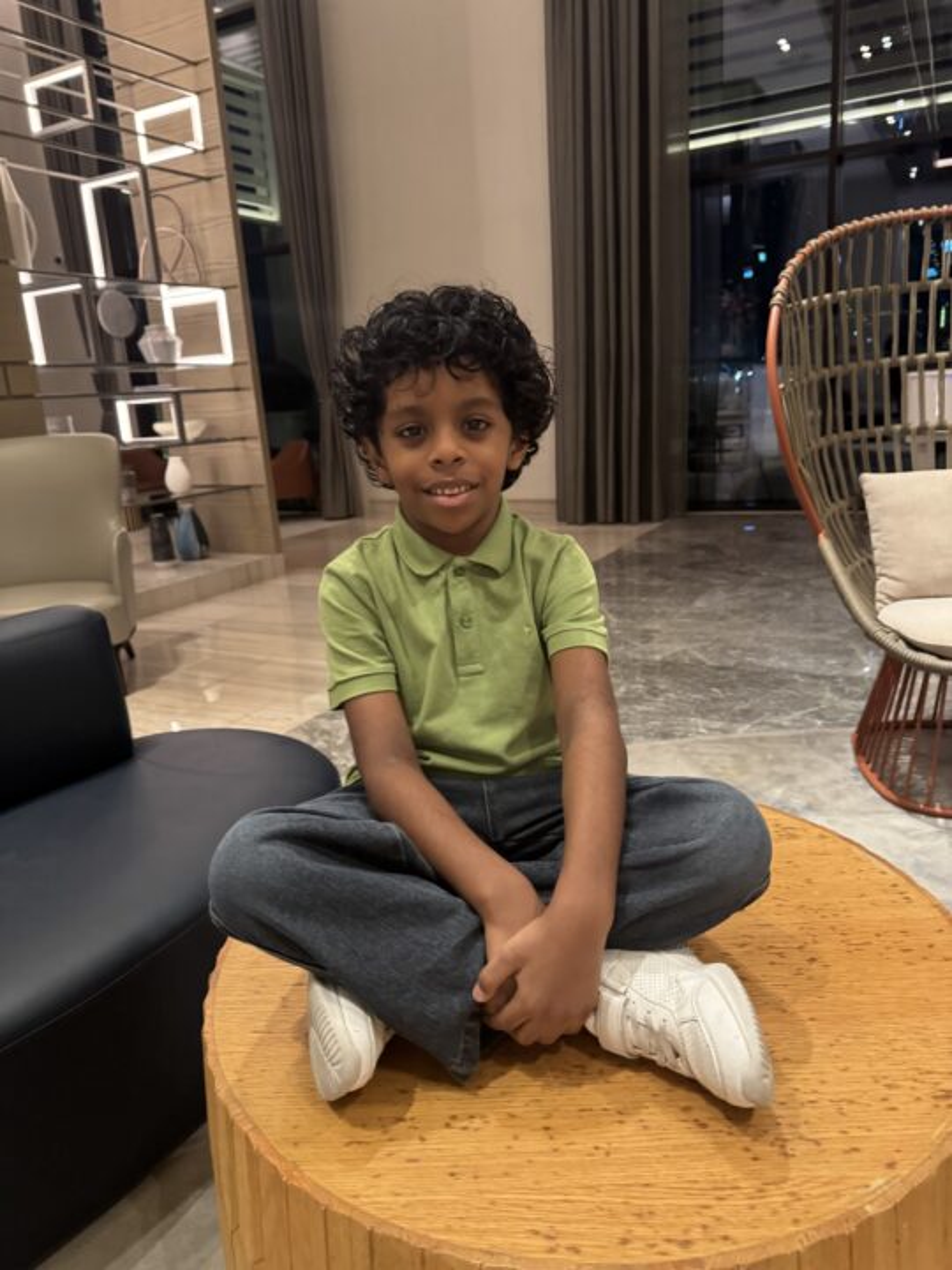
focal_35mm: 24
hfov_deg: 56.8
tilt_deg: -15.2
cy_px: 635
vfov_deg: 71.6
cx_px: 476
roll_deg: +4.5
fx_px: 880
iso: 1000
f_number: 1.78
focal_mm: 6.76
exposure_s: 1/37
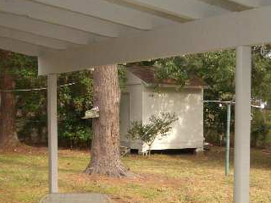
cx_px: 154
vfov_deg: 20.5
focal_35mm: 70
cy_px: 187
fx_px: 548
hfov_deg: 27.7
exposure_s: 1/640
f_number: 2.6
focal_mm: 5.8
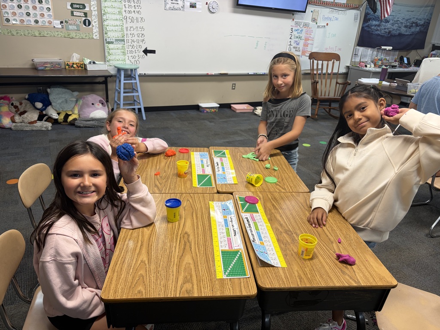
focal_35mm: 26
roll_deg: -3.7
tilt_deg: -23.3
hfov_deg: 67.3
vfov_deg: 53.1
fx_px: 330
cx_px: 220
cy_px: 165
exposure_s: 1/60
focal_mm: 5.96
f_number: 1.6
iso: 80
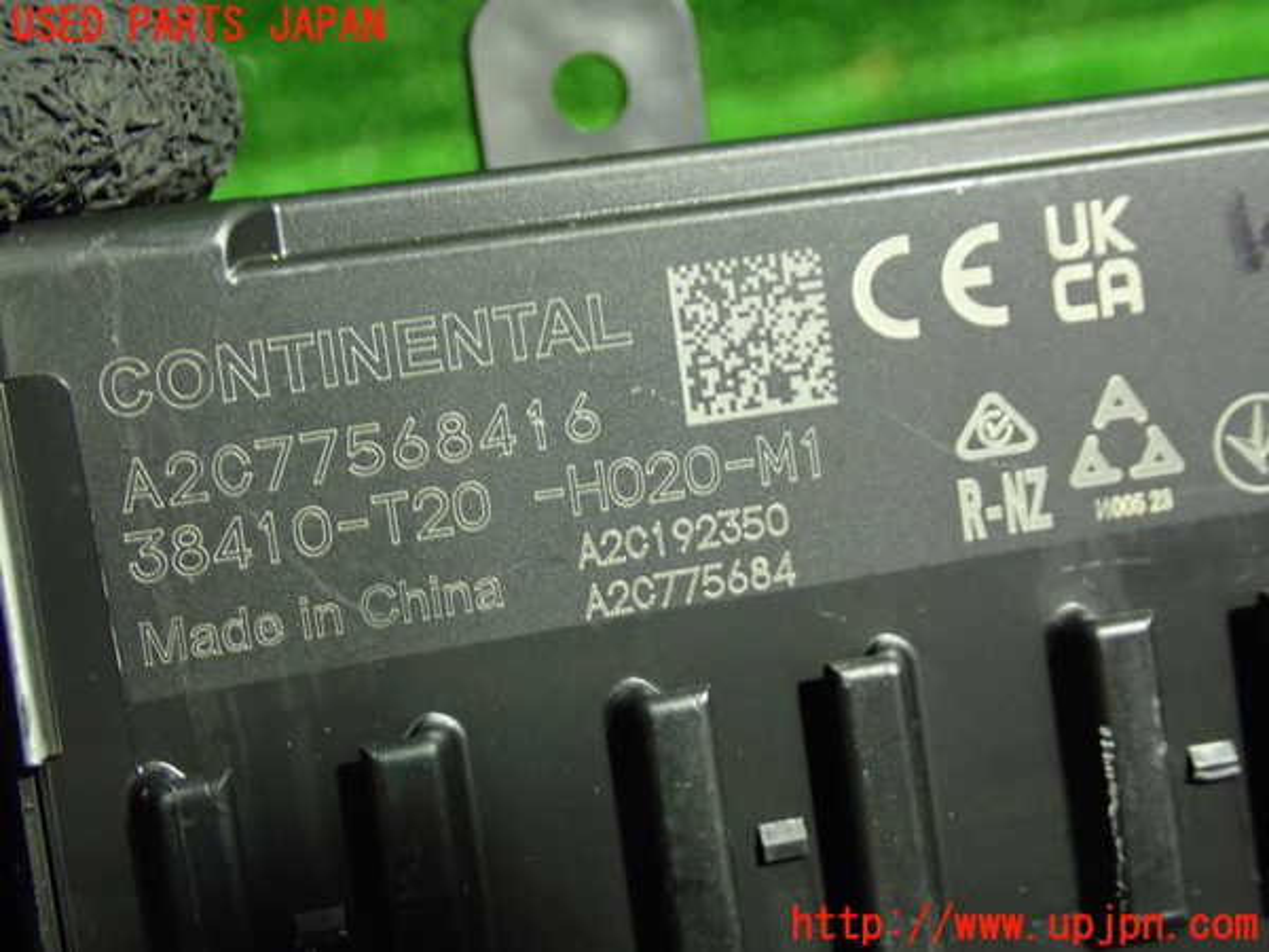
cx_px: 634
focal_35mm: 54
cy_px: 476
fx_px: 1980
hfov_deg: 35.5
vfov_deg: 27.0
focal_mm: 9.65
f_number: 3.3
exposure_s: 1/25
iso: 800
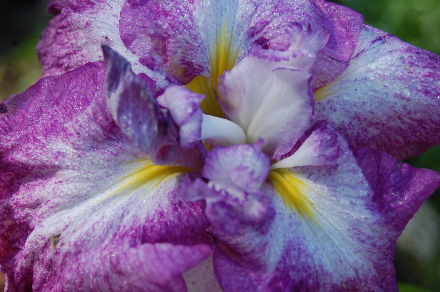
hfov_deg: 24.6
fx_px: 1007
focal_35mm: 82
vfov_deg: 16.5
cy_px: 146
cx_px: 220
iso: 200
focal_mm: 55
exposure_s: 1/200
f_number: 7.1
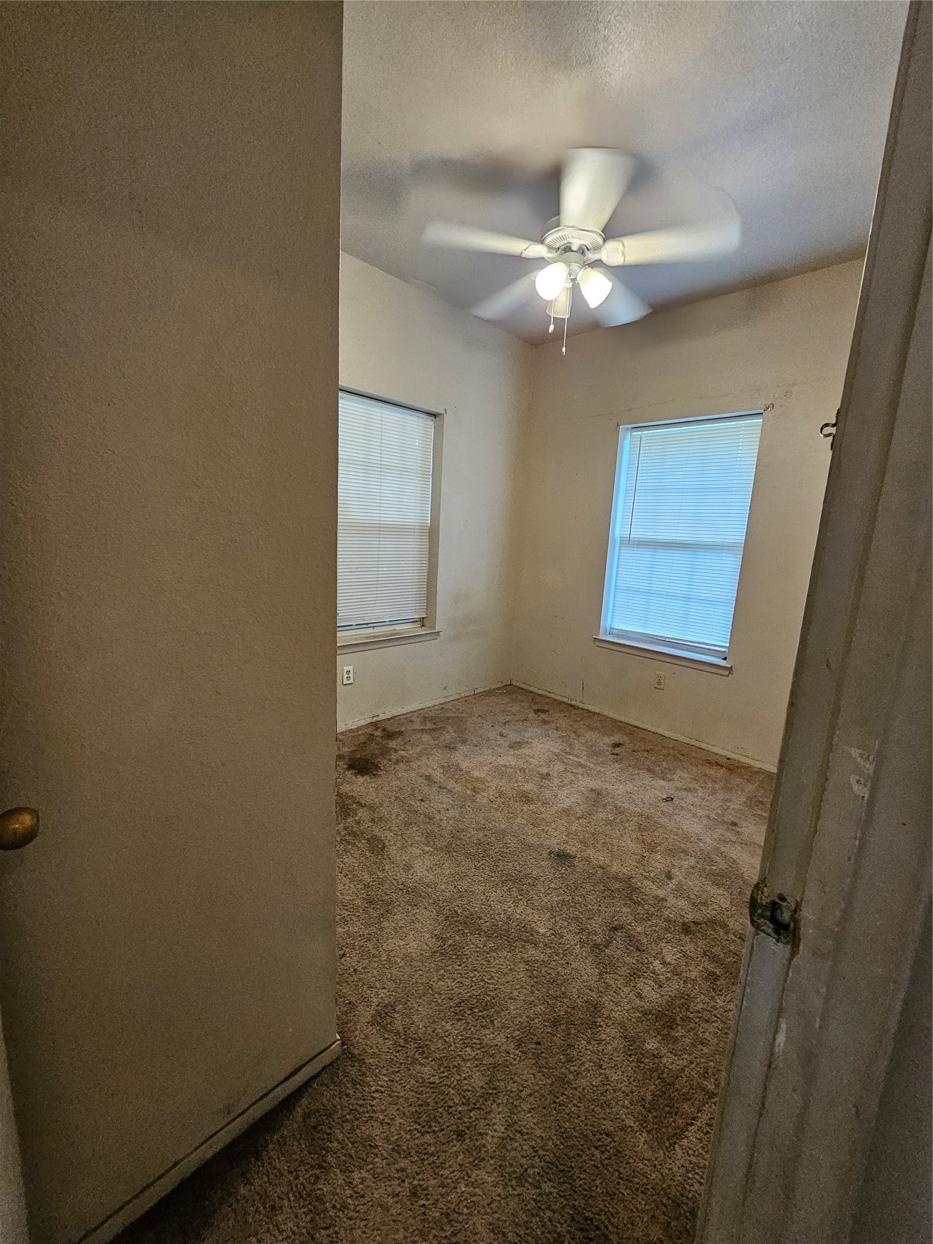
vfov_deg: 106.2
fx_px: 467
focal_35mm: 13
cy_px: 622
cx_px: 466
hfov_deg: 89.9
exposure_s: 1/40
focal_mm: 1.74
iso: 320
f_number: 2.2
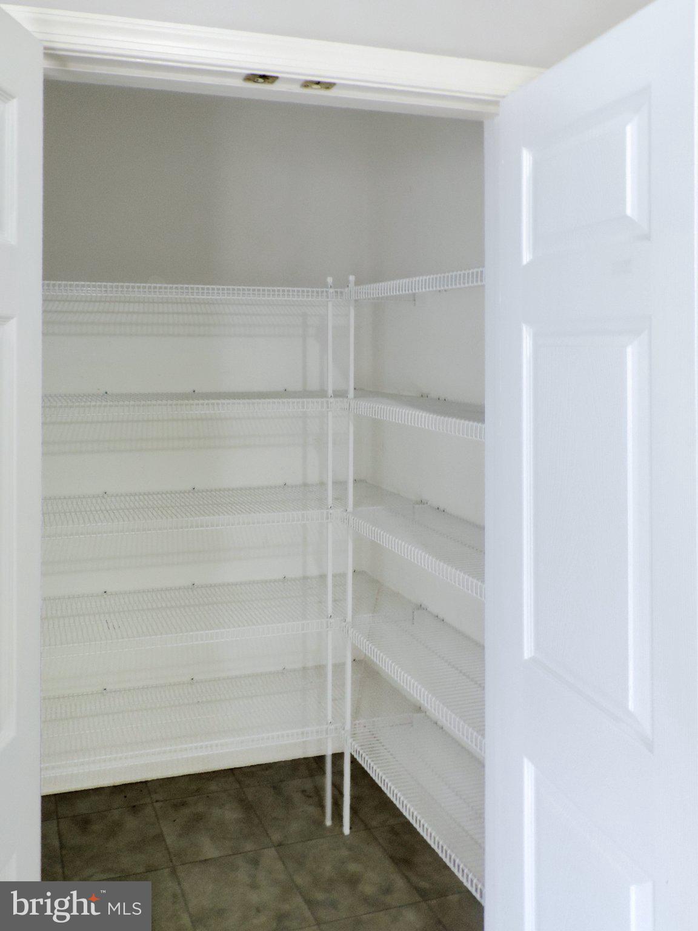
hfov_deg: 56.8
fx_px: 645
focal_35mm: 24
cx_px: 349
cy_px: 466
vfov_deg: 71.6
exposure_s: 1/30
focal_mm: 4.3
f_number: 3
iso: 250
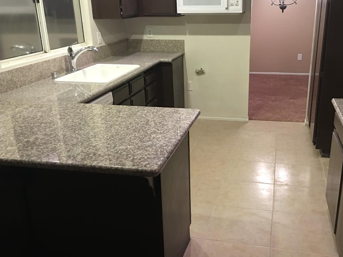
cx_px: 206
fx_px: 366
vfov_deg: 38.6
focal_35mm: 37
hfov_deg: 49.8
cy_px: 133
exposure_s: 1/10
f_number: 2.2
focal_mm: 4.15
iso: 80
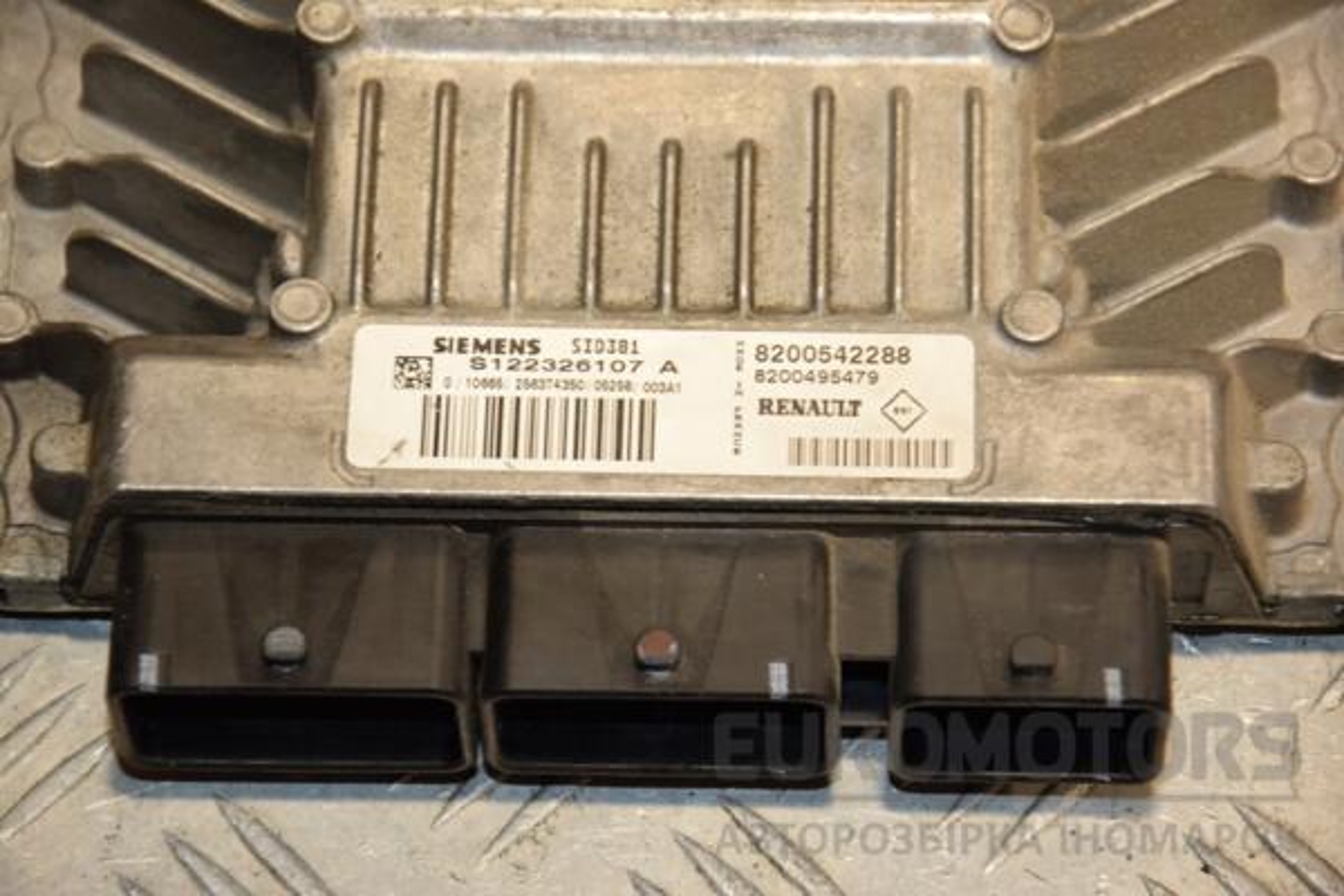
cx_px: 672
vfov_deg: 8.7
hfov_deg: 13.0
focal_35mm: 158
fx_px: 5880
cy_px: 448
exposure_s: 1/160
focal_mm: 105
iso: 800
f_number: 5.6
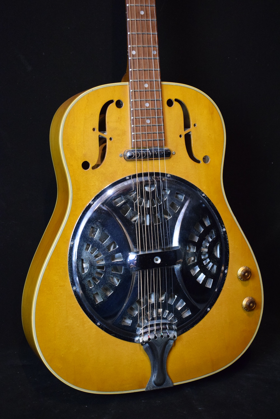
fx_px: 665
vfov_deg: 35.1
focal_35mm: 57
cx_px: 140
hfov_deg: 23.8
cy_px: 210
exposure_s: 1/60
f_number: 4.8
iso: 4000
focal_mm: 38
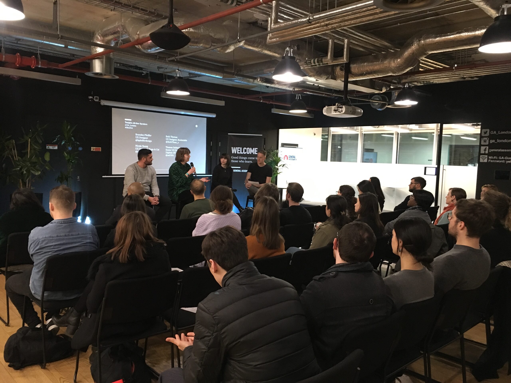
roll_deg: -2.1
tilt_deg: -3.8
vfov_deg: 48.2
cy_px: 192
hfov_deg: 61.7
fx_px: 428
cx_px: 256
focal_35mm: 29
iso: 200
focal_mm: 4.15
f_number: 2.2
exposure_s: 1/17
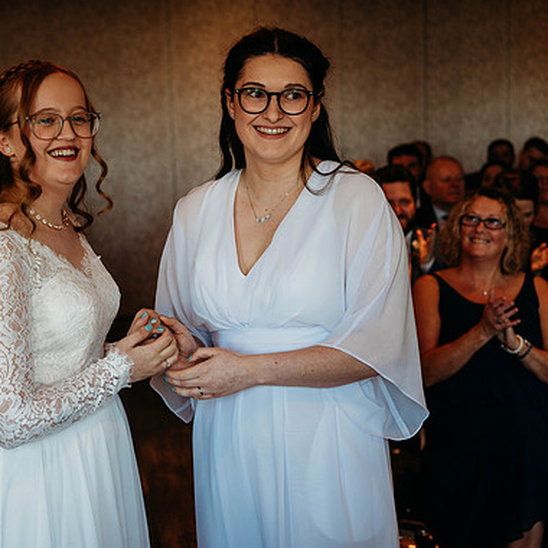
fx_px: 1093
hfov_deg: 27.9
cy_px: 274
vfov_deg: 28.2
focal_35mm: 61
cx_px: 164
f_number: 3.5
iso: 450
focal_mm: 47
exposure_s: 1/200
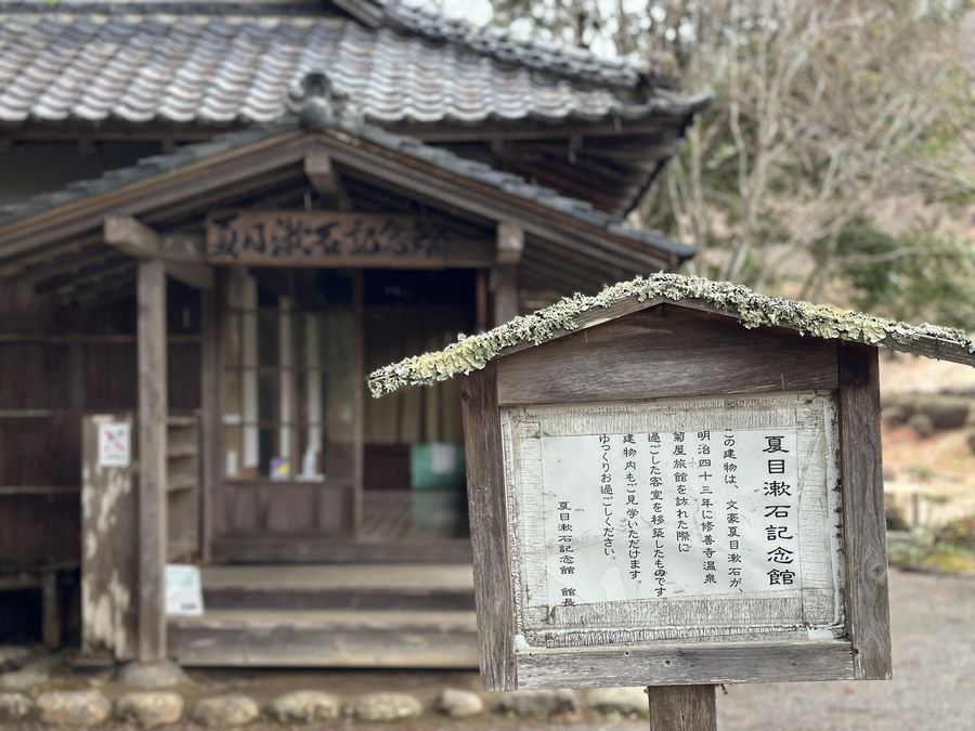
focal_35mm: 48
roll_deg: +1.0
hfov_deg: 39.7
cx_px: 488
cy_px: 366
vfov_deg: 30.3
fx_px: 1352
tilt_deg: +1.8
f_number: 1.78
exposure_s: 1/270
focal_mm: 6.86
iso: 80
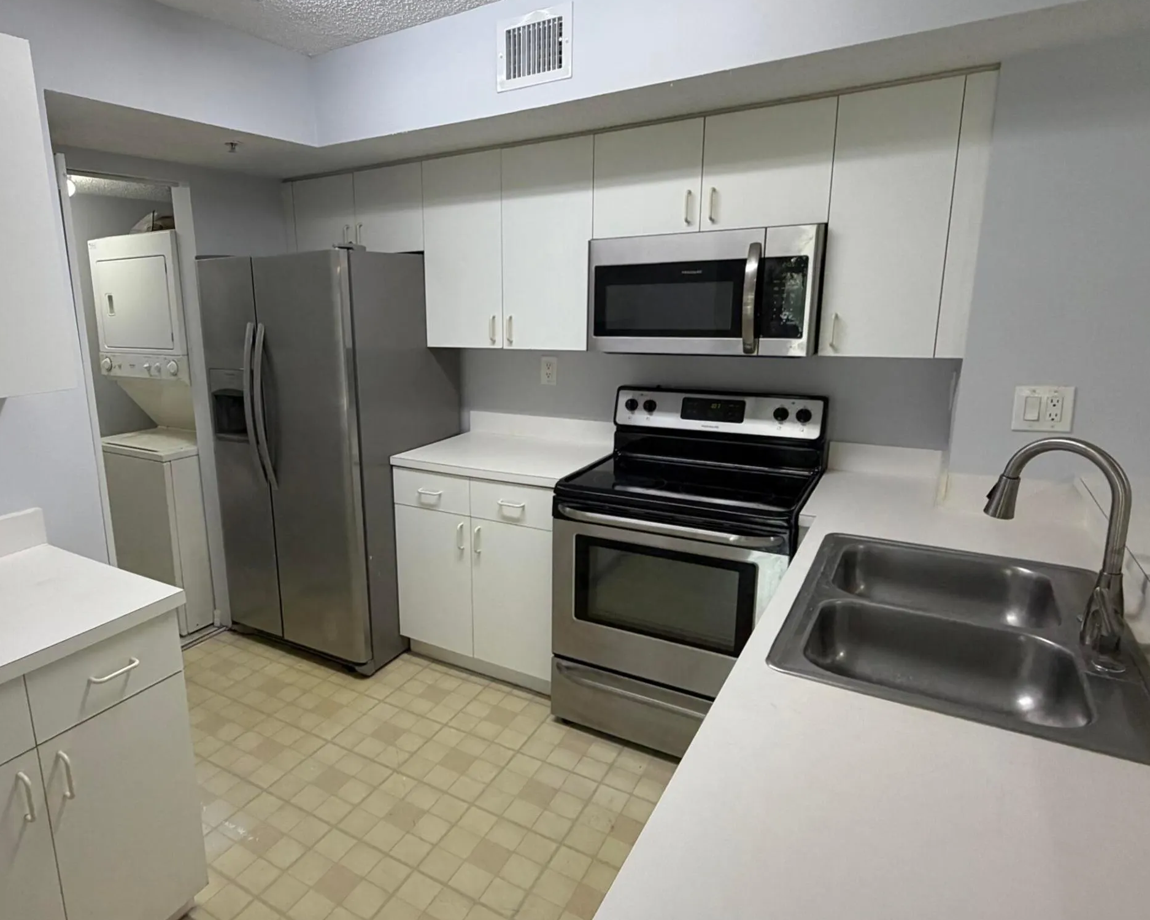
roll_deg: +1.5
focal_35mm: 21
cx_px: 447
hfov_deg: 76.6
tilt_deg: -12.1
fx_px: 715
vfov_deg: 65.5
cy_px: 450
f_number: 2.2
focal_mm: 2.22
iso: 200
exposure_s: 1/120
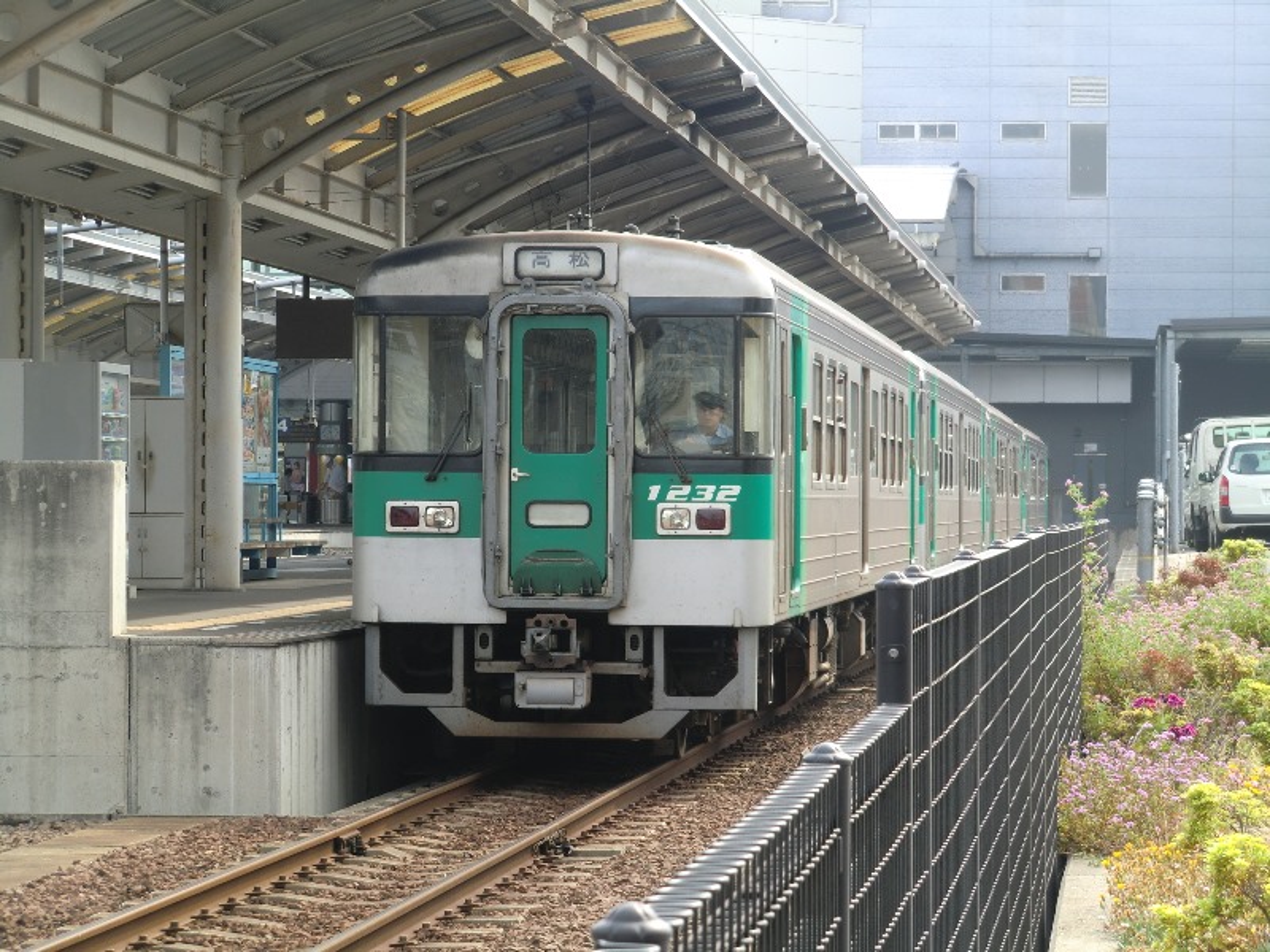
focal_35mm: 123
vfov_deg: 12.0
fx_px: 4513
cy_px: 476
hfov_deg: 16.0
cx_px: 635
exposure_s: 1/80
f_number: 5.2
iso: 64
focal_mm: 22
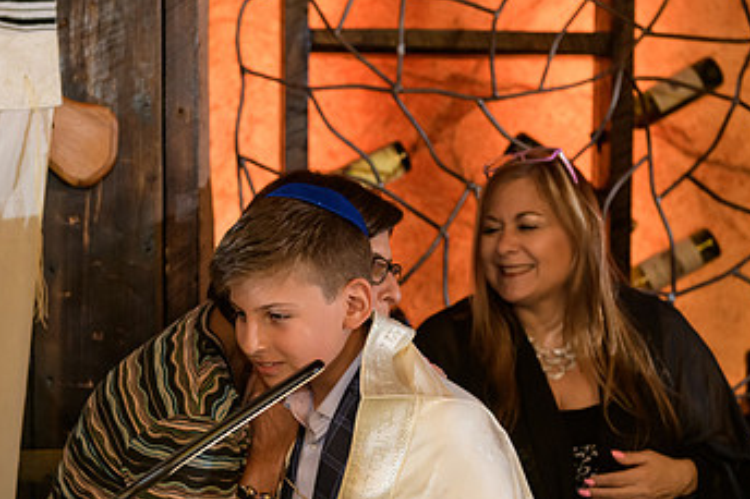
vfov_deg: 16.8
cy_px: 326
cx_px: 312
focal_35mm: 81
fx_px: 1687
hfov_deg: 25.0
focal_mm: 48
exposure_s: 1/125
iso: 1600
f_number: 3.2
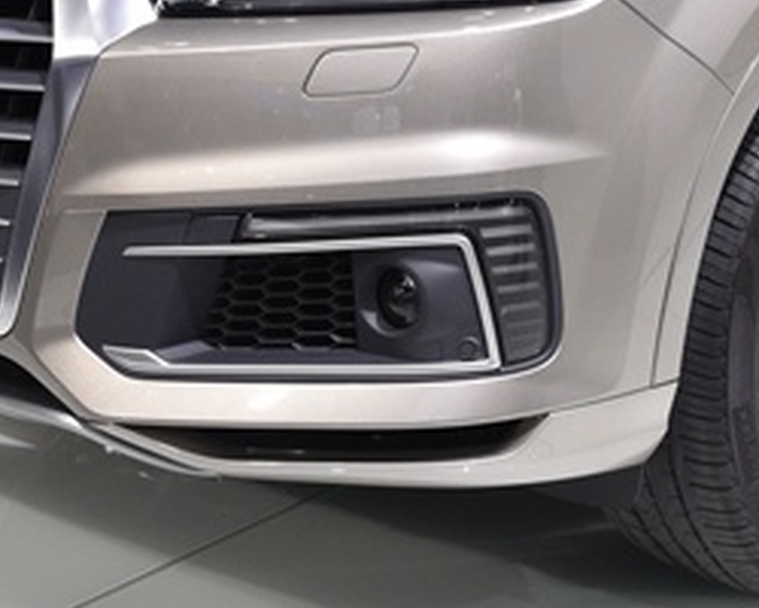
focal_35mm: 96
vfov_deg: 15.7
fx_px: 2156
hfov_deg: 19.7
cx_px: 647
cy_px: -15
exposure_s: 1/160
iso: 500
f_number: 6.3
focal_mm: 32
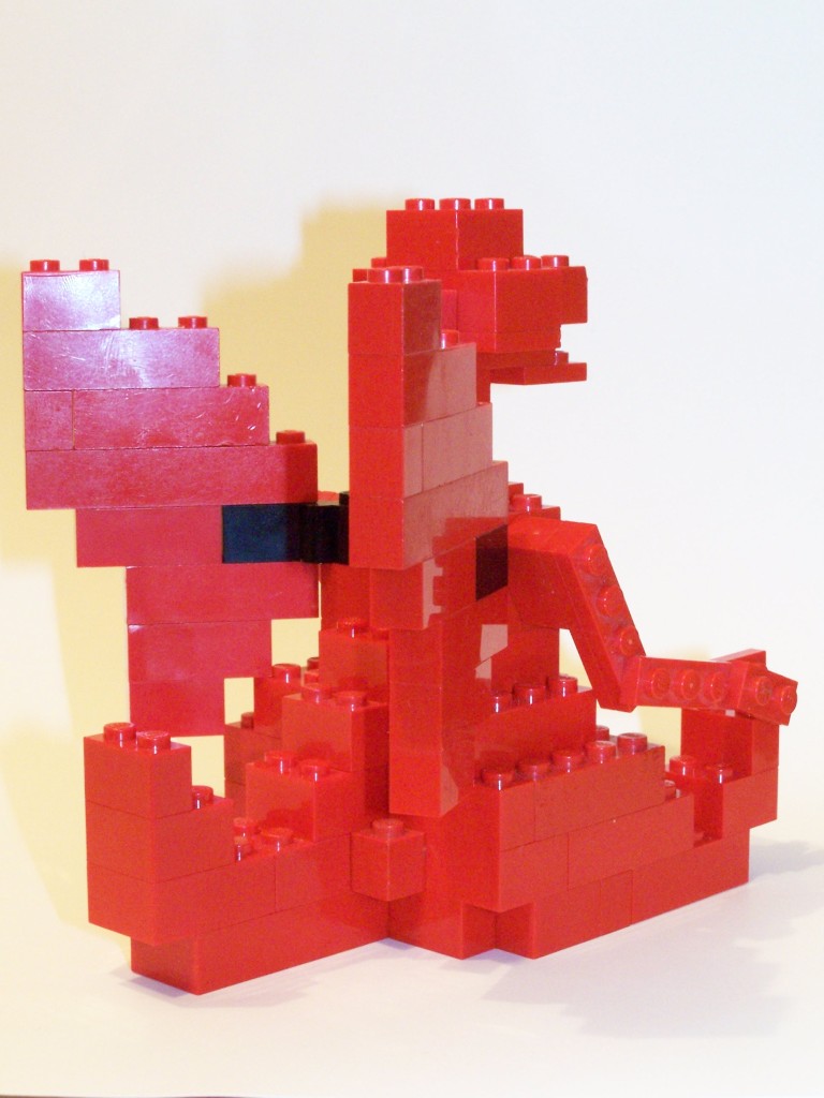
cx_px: 412
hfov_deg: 21.3
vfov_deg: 28.2
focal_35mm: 69
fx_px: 2190
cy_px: 549
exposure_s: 1/4
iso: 400
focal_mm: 11.5
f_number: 6.3
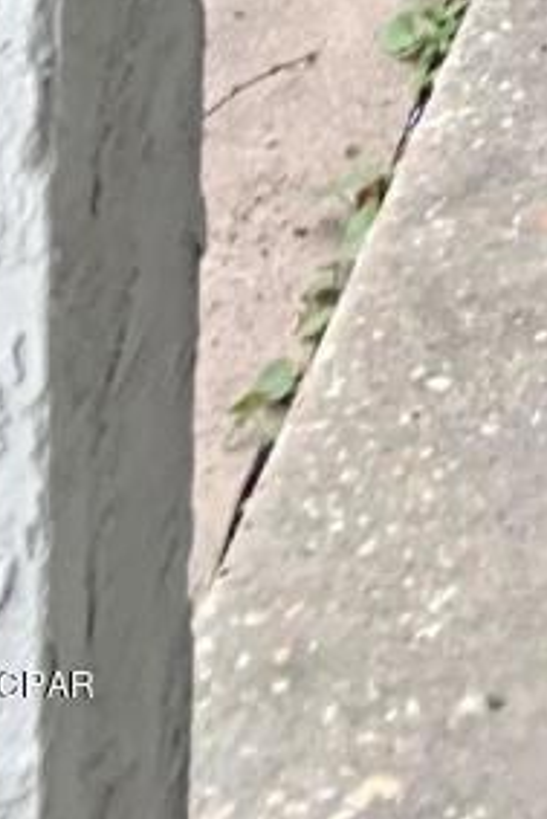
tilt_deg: +0.2
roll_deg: -2.6
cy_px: -2026
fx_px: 4348
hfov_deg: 6.2
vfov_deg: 8.2
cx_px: 2035
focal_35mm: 191
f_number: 1.8
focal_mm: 4.25
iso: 40
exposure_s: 1/121
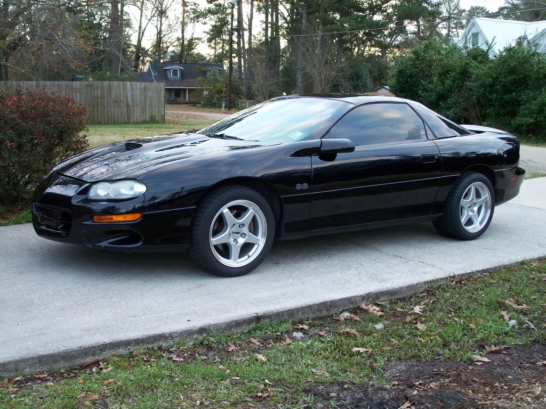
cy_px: 204
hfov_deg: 43.9
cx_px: 273
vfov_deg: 33.6
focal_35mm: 43
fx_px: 678
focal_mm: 9.1
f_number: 3.2
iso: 200
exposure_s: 1/40
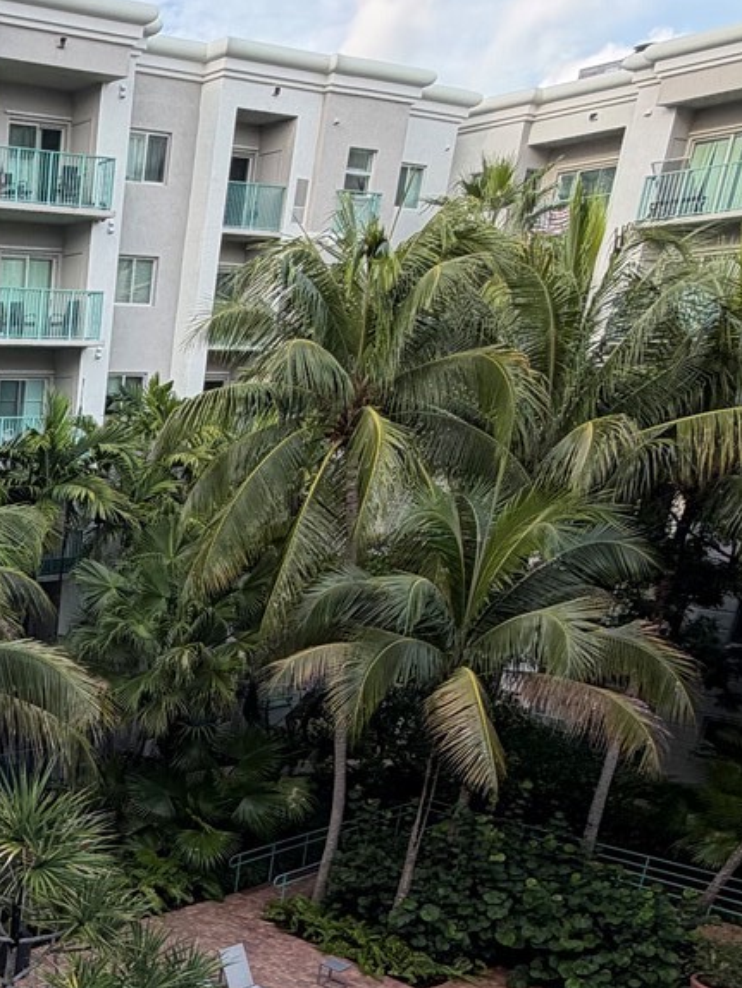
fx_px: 1114
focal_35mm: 39
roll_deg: +0.1
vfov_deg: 44.7
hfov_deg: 29.5
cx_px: -227
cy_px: 837
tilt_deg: -21.4
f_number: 2.2
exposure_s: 1/276
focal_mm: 2.22
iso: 50
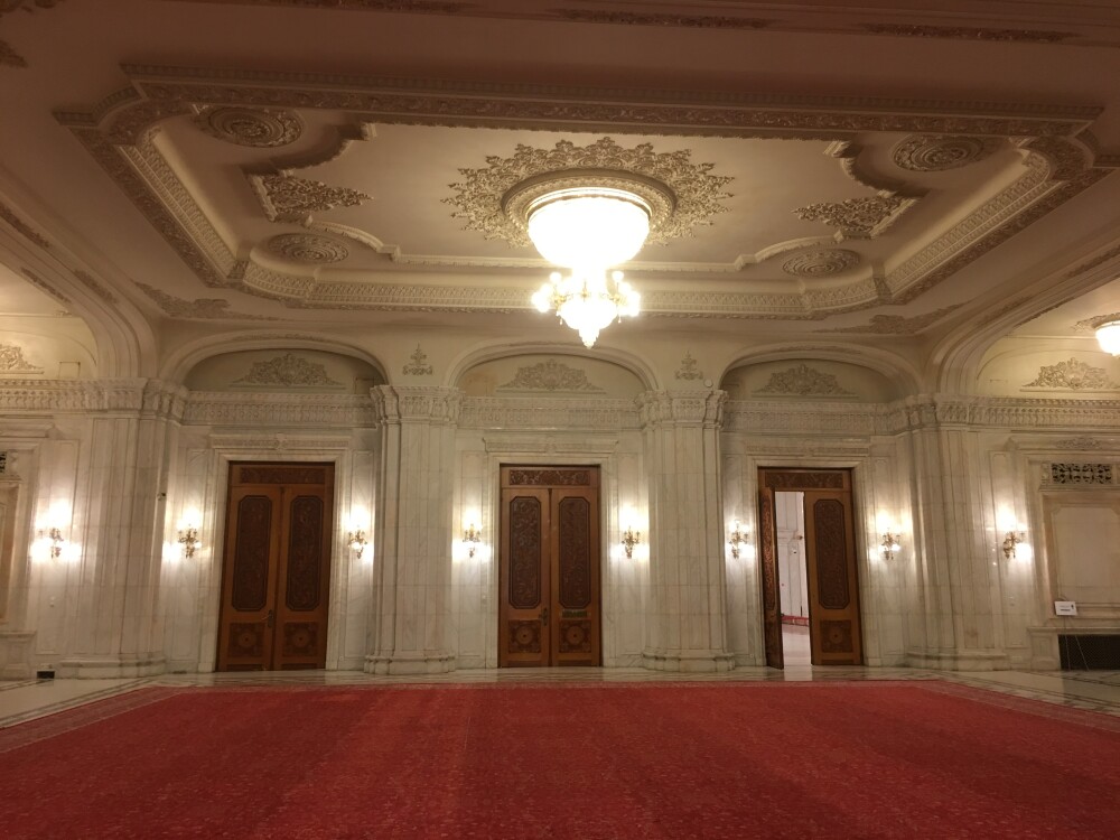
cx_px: 560
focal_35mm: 29
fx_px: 938
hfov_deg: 61.7
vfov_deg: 48.2
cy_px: 420
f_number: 2.2
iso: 125
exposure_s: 1/33
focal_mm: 4.15
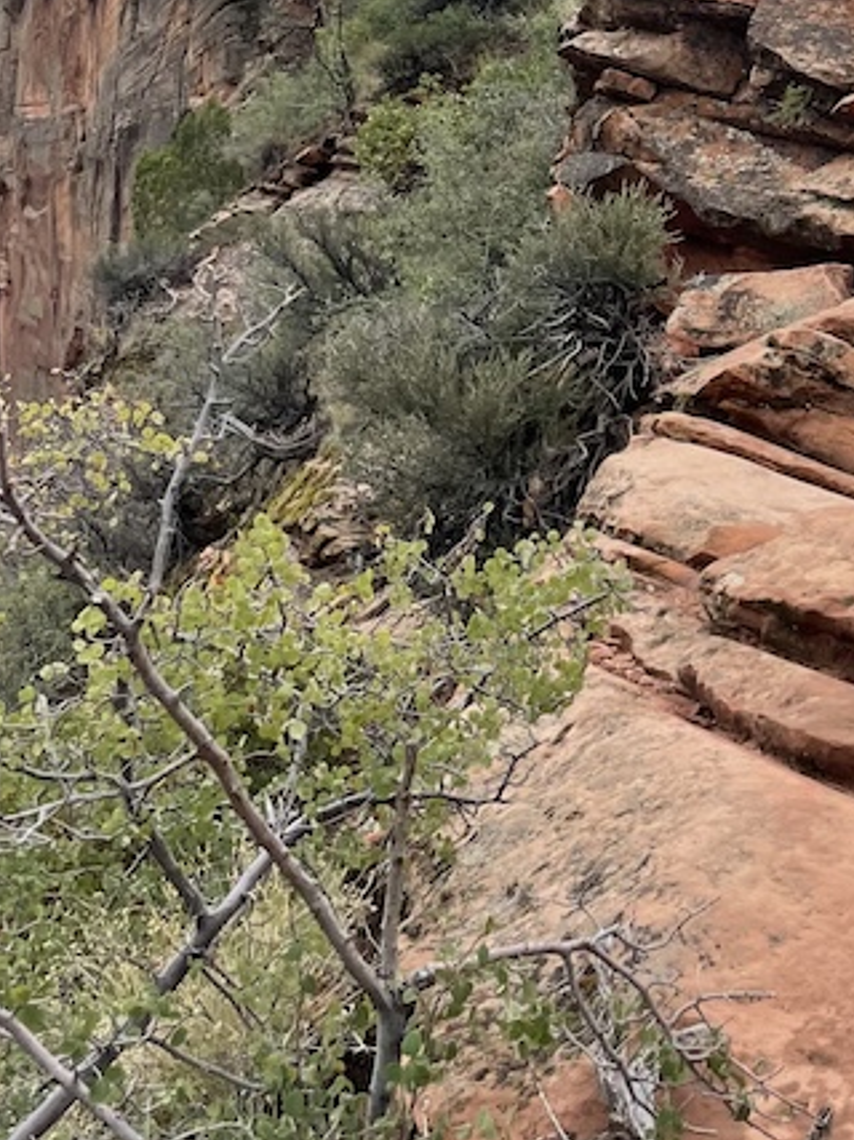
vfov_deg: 28.3
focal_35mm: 65
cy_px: 44
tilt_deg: +5.5
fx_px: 2139
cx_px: 742
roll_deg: -1.3
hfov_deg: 22.1
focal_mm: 4.2
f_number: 1.6
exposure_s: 1/932
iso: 32
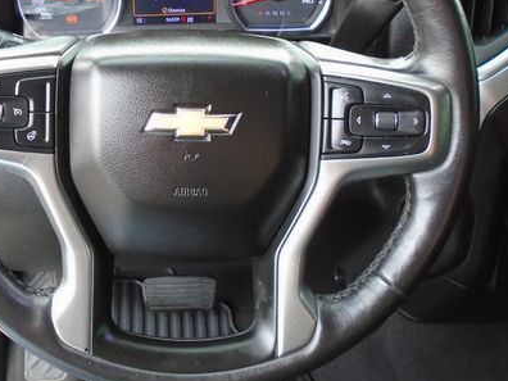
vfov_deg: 33.9
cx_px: 167
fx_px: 616
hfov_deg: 44.1
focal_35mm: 42
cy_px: 112
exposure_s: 1/60
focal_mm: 4.6
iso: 320
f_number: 3.2
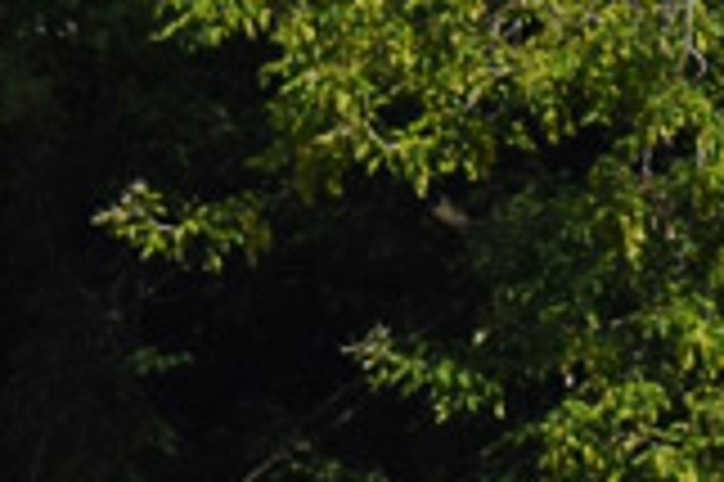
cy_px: 437
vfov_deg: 2.2
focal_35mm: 617
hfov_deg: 3.3
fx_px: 12390
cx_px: 2347
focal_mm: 55
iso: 200
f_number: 6.3
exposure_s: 1/1250
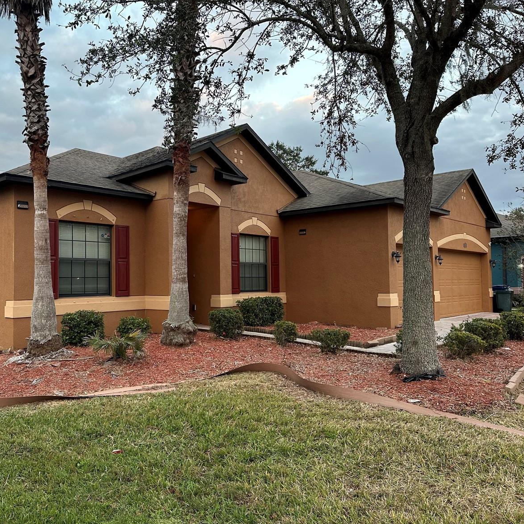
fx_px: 497
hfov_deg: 55.0
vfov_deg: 55.6
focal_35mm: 29
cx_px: 200
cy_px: 262
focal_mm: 6.86
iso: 125
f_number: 1.78
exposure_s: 1/121
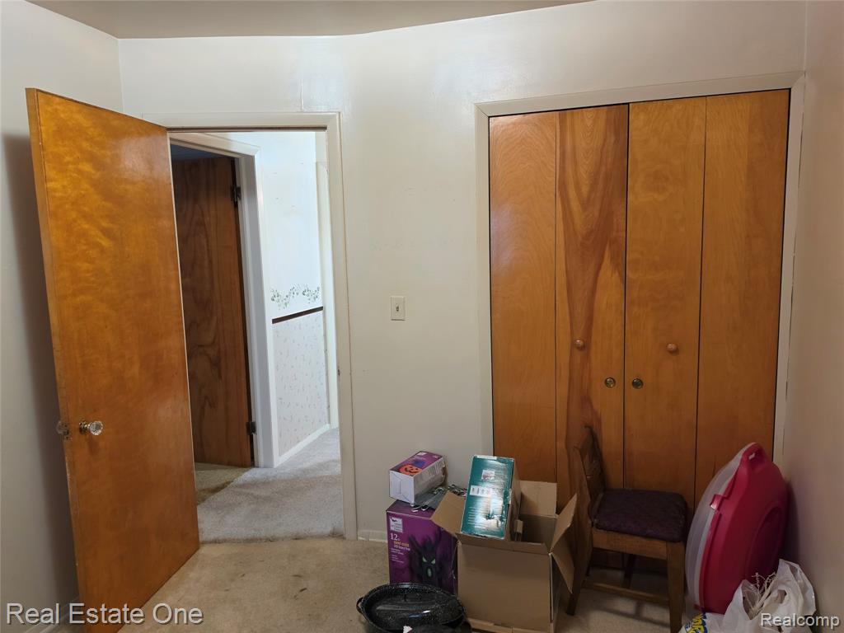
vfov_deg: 58.9
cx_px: 422
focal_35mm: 23
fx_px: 561
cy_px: 316
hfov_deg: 73.9
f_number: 1.4
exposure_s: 1/120
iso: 400
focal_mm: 6.5
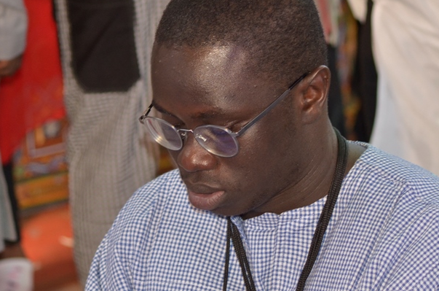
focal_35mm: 242
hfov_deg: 8.5
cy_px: 135
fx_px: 2942
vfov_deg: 5.7
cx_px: 283
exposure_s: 1/50
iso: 640
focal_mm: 95
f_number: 4
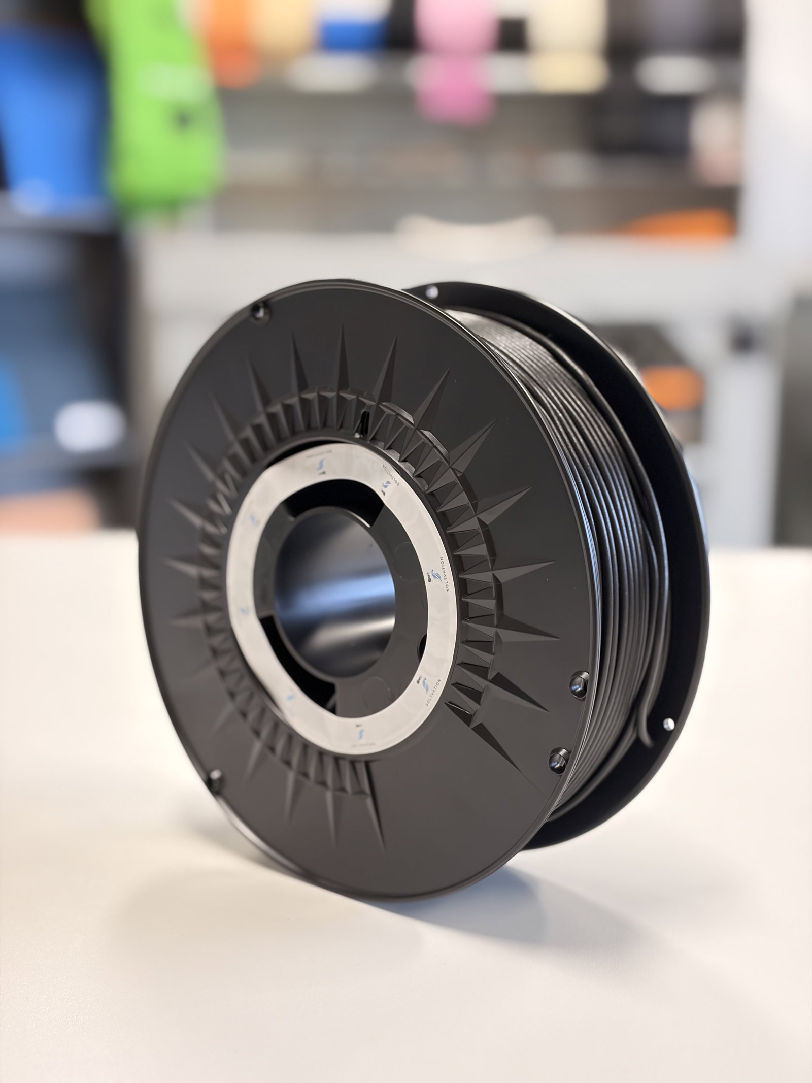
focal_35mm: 52
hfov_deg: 28.0
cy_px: 542
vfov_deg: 36.8
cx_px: 406
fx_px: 1626
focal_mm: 5.96
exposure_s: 1/50
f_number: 1.6
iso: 64
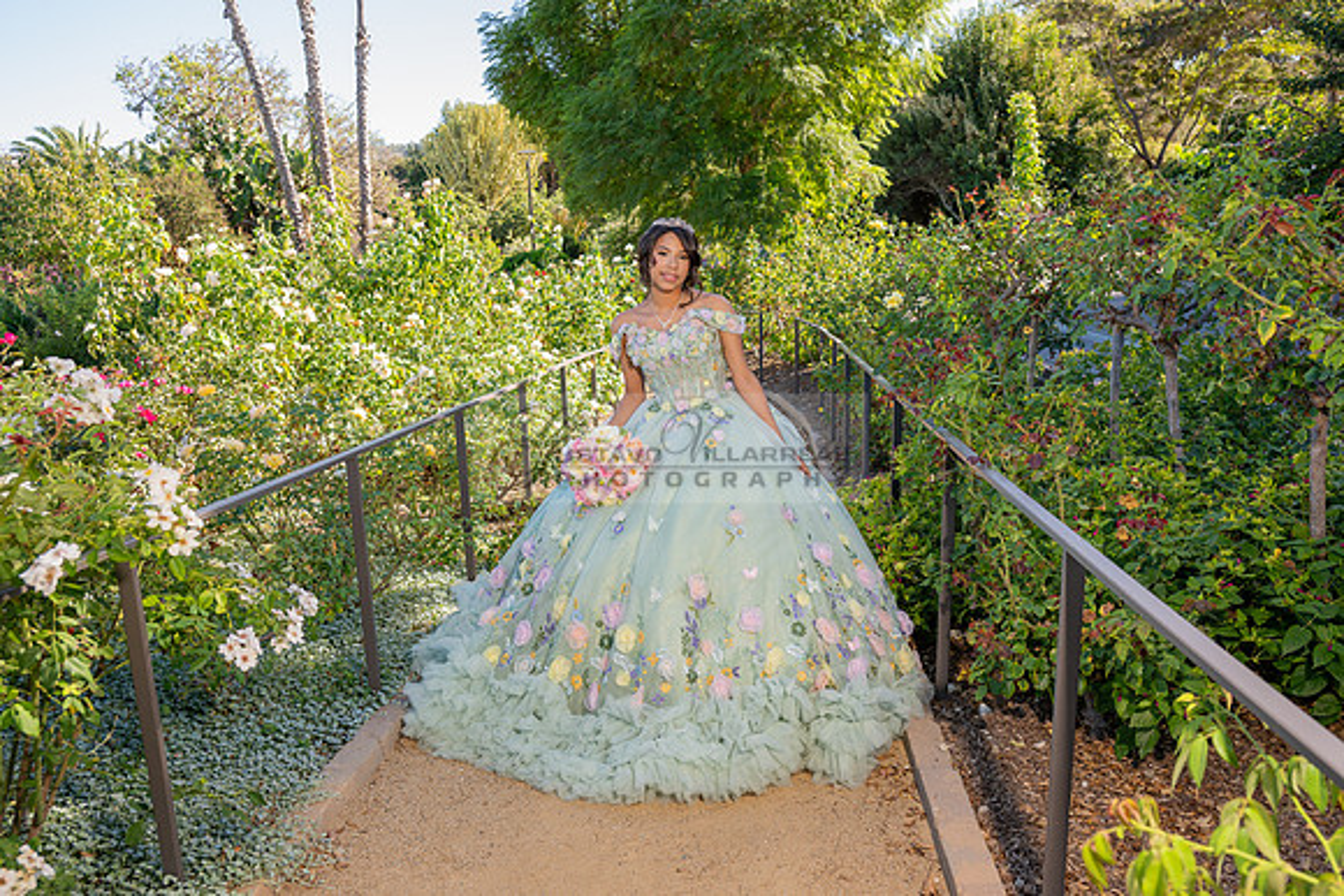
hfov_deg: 65.5
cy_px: 448
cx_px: 672
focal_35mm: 28
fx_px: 1046
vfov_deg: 46.4
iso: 200
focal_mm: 28
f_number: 5
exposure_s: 1/200
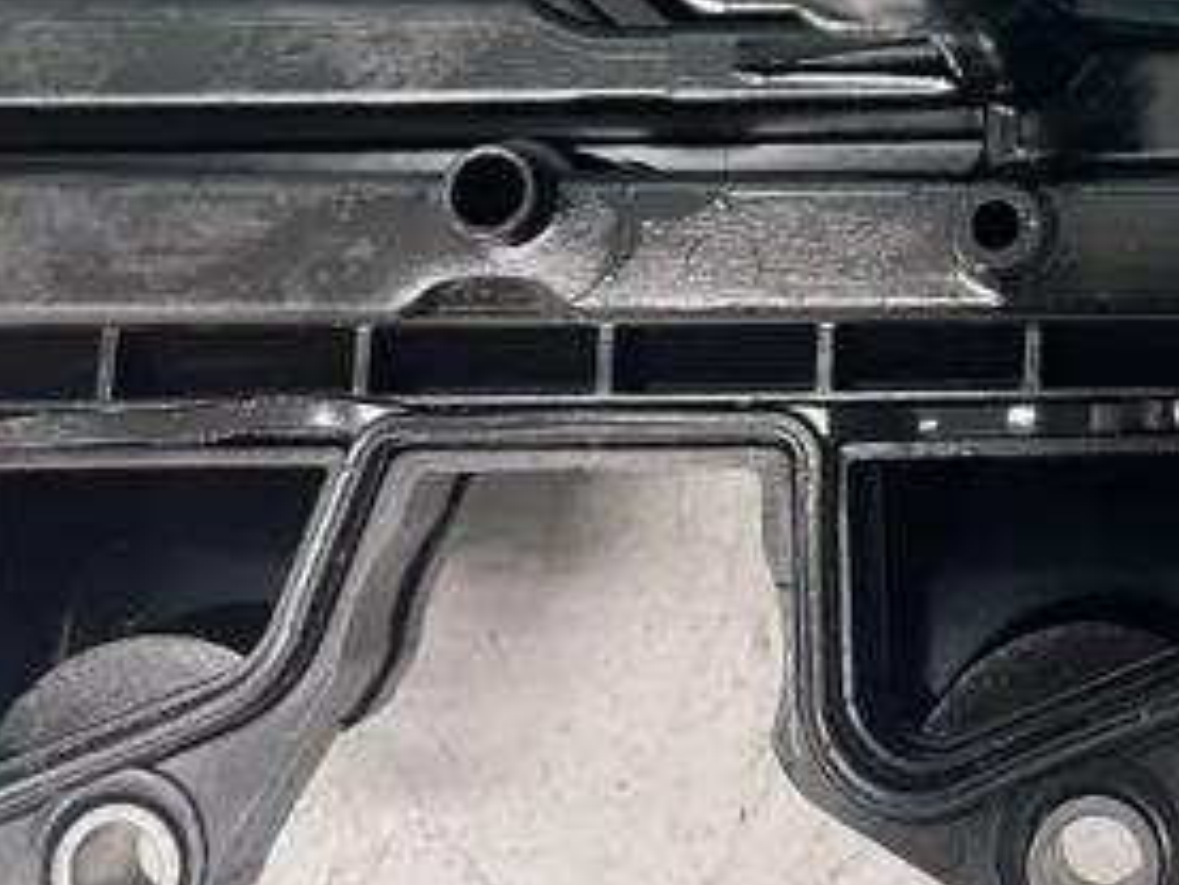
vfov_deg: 23.3
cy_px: -21
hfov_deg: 29.2
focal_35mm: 60
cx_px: 1285
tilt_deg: -69.0
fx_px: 2044
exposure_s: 1/50
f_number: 1.6
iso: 200
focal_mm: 4.2
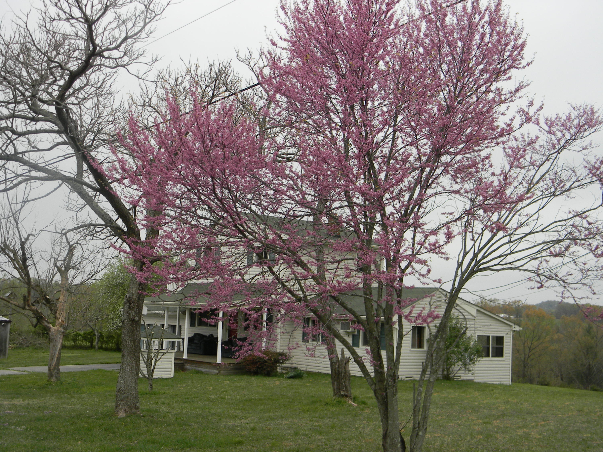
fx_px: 819
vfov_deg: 30.9
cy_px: 226
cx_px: 302
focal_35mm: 47
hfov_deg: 40.4
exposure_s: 1/95.4
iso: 80
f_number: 3.9
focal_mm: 8.6
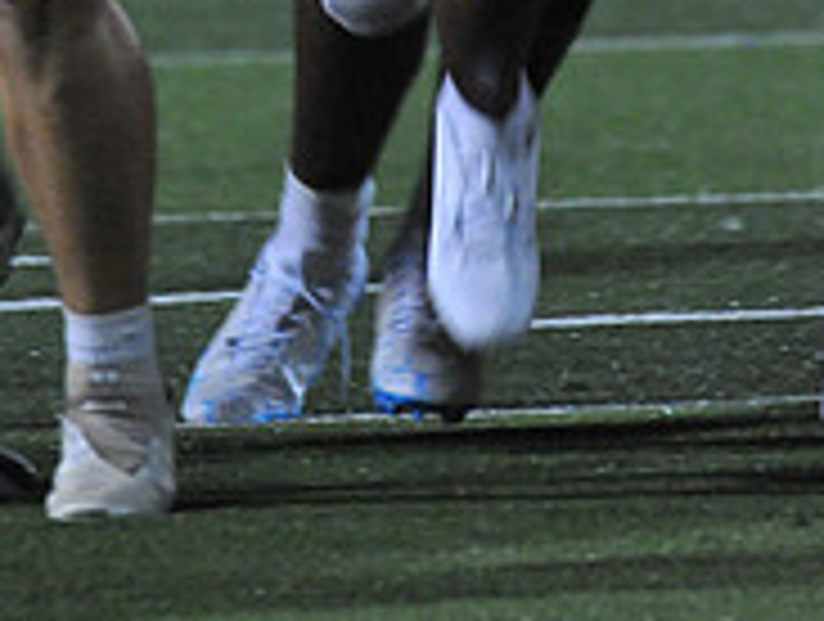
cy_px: -634
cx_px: 320
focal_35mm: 1671
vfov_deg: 0.9
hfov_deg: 1.2
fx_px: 39855
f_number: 6.3
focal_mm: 550
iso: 6400
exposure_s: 1/200
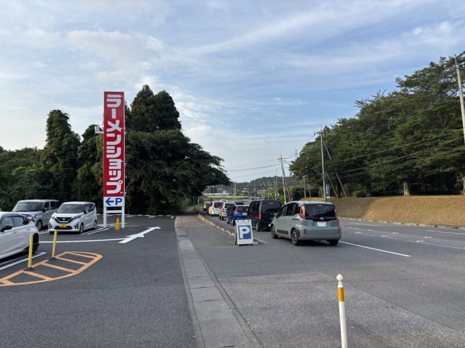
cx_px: 232
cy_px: 174
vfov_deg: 53.1
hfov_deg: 67.3
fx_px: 349
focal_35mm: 26
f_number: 1.6
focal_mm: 5.96
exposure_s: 1/1248
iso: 50
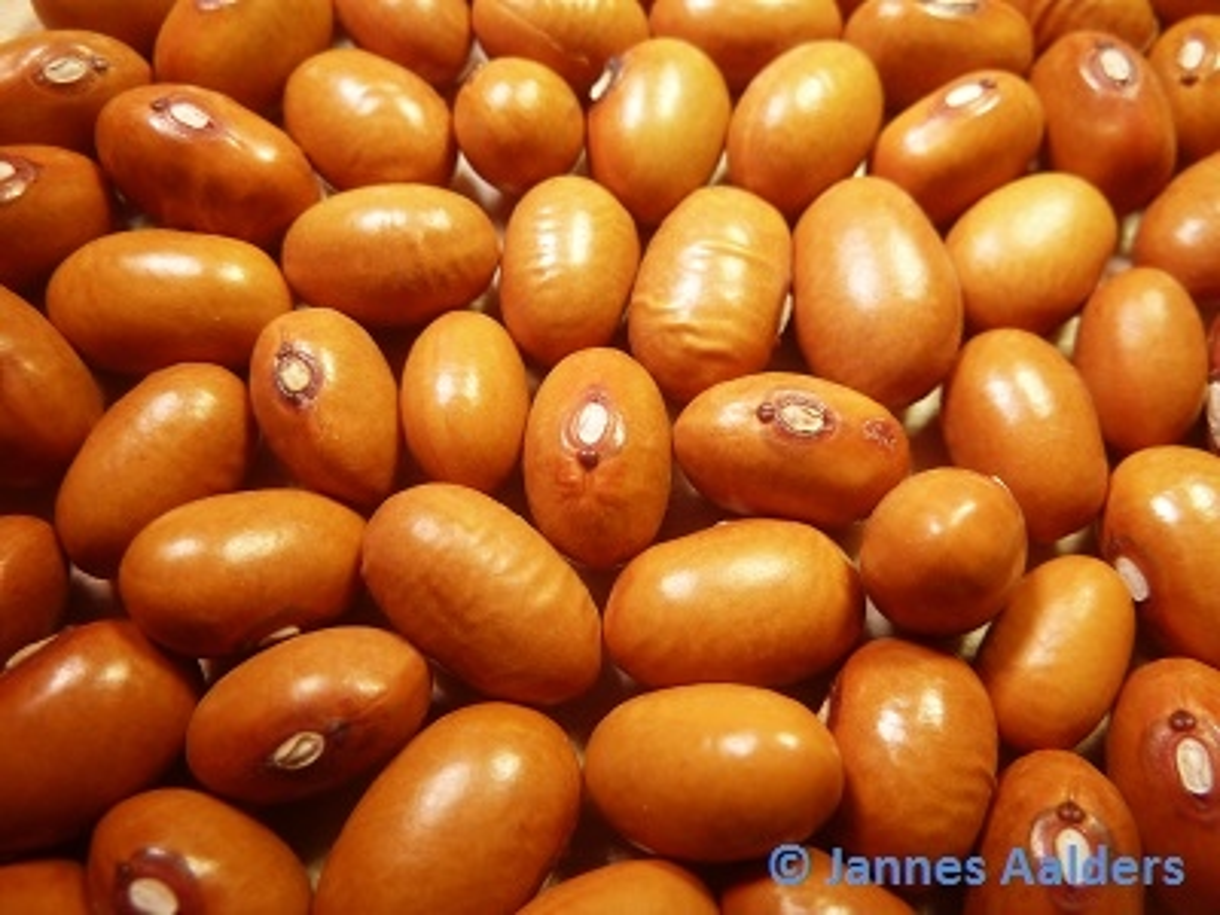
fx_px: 881
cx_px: 610
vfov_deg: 54.9
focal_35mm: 25
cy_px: 458
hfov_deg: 69.4
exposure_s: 1/100
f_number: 3.5
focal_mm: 4.1
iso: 80
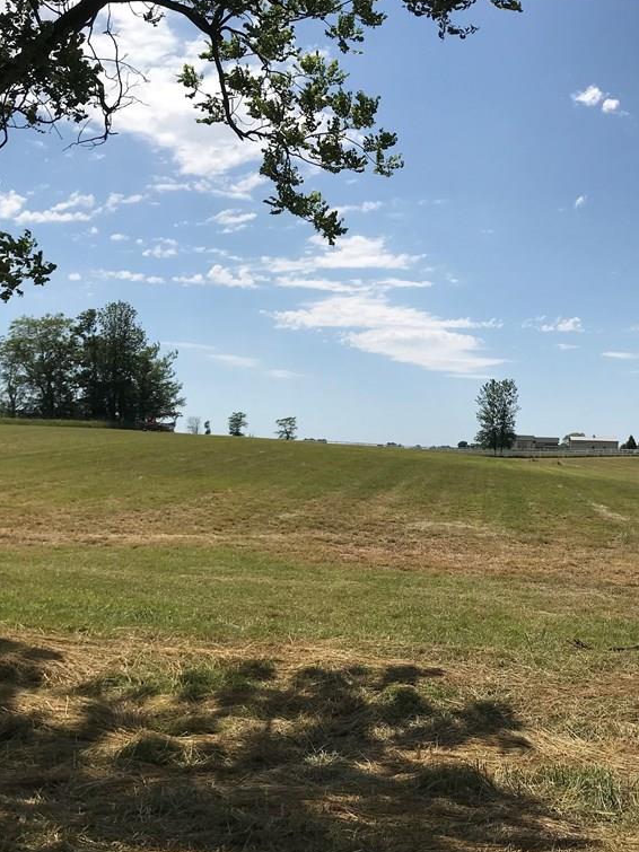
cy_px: 425
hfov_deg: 37.3
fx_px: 936
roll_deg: -4.6
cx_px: 431
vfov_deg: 49.0
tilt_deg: +2.3
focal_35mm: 38
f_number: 1.8
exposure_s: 1/5319
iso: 20
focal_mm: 3.99
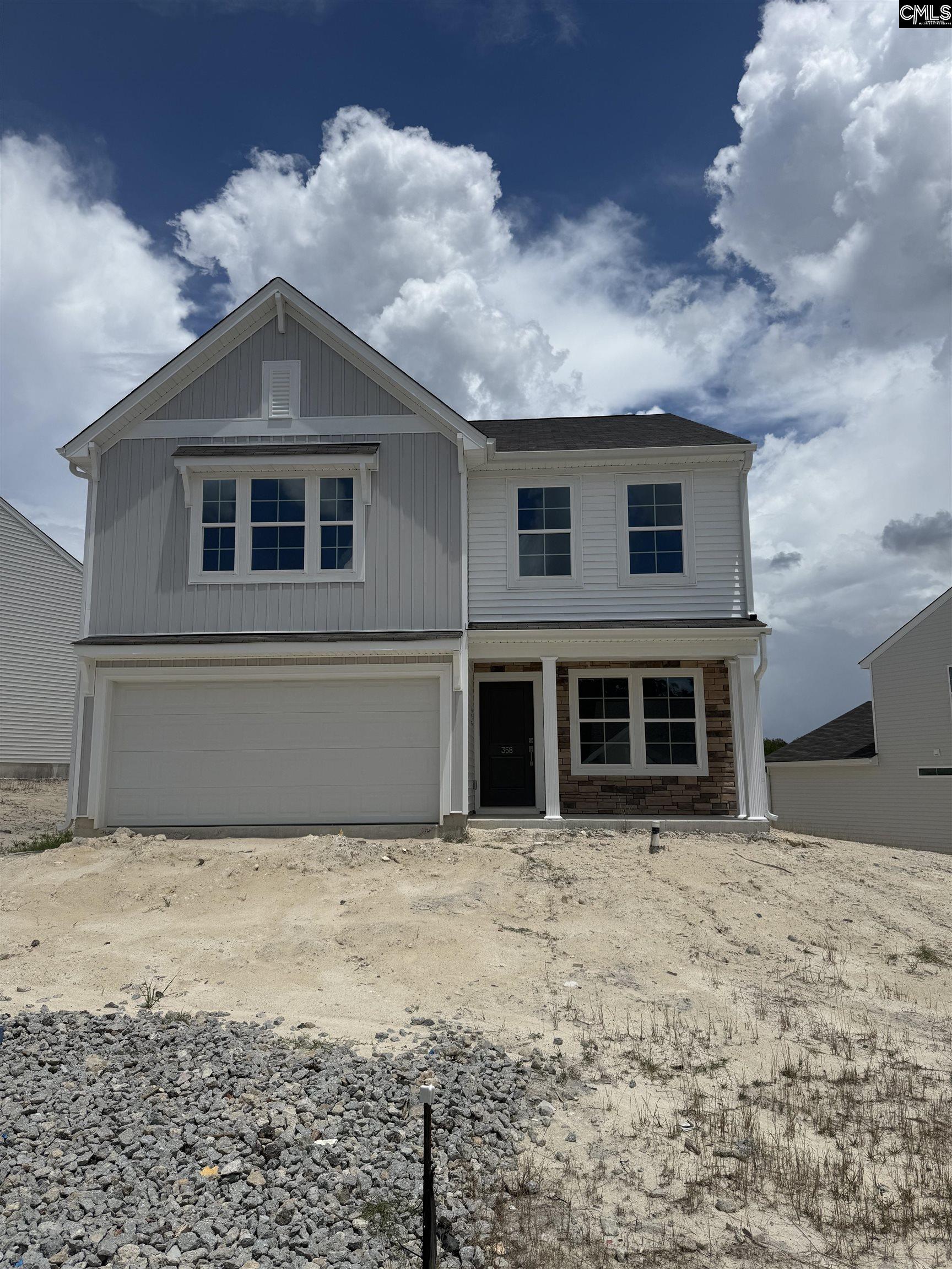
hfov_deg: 56.8
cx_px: 476
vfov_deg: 71.6
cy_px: 634
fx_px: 880
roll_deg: -0.4
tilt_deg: +9.3
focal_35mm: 24
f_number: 1.78
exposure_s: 1/14286
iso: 80
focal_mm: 6.76
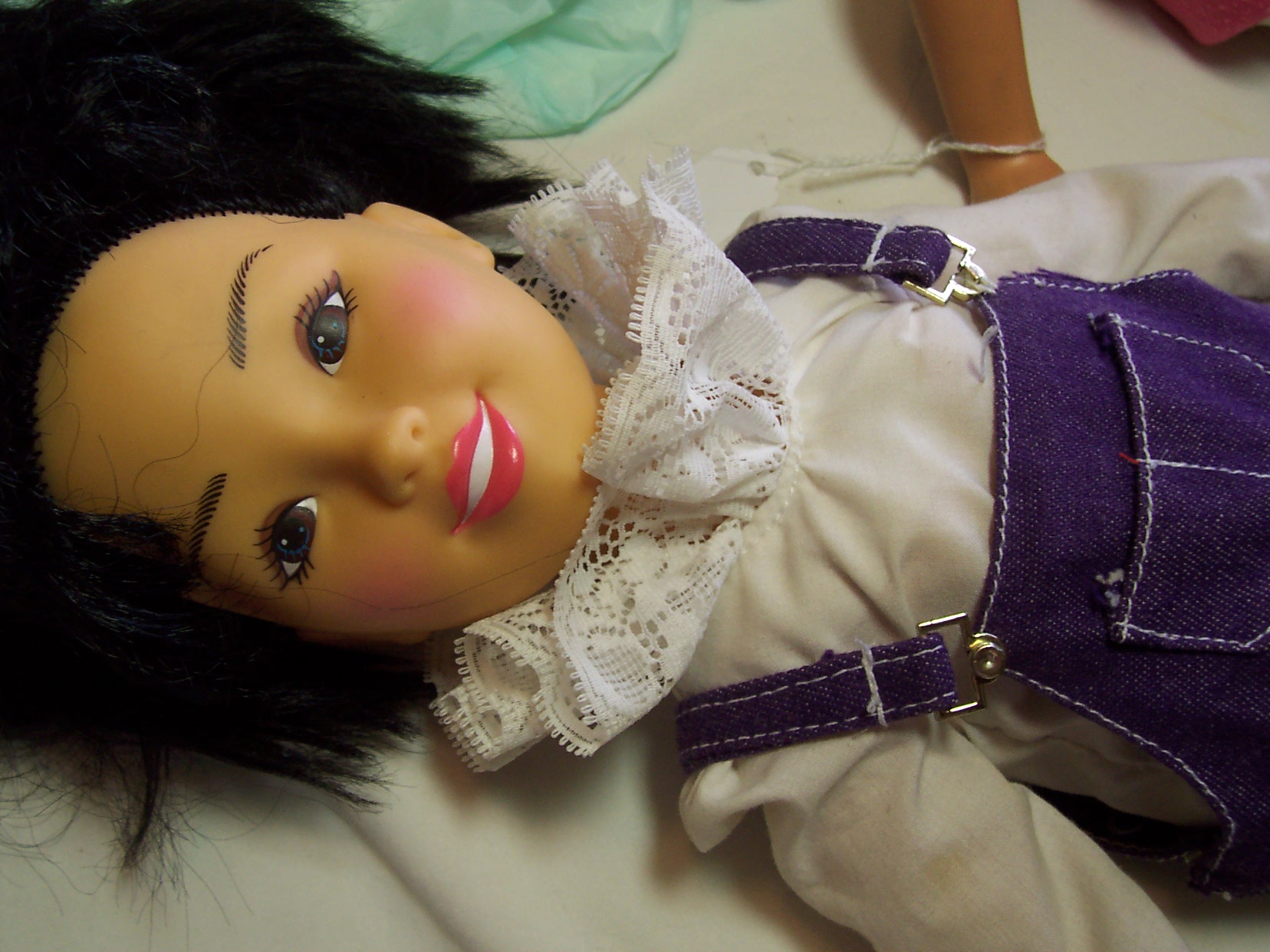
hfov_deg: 50.1
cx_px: 635
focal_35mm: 37
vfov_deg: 38.7
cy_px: 476
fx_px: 1357
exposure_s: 1/45
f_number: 2.8
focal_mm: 5.6
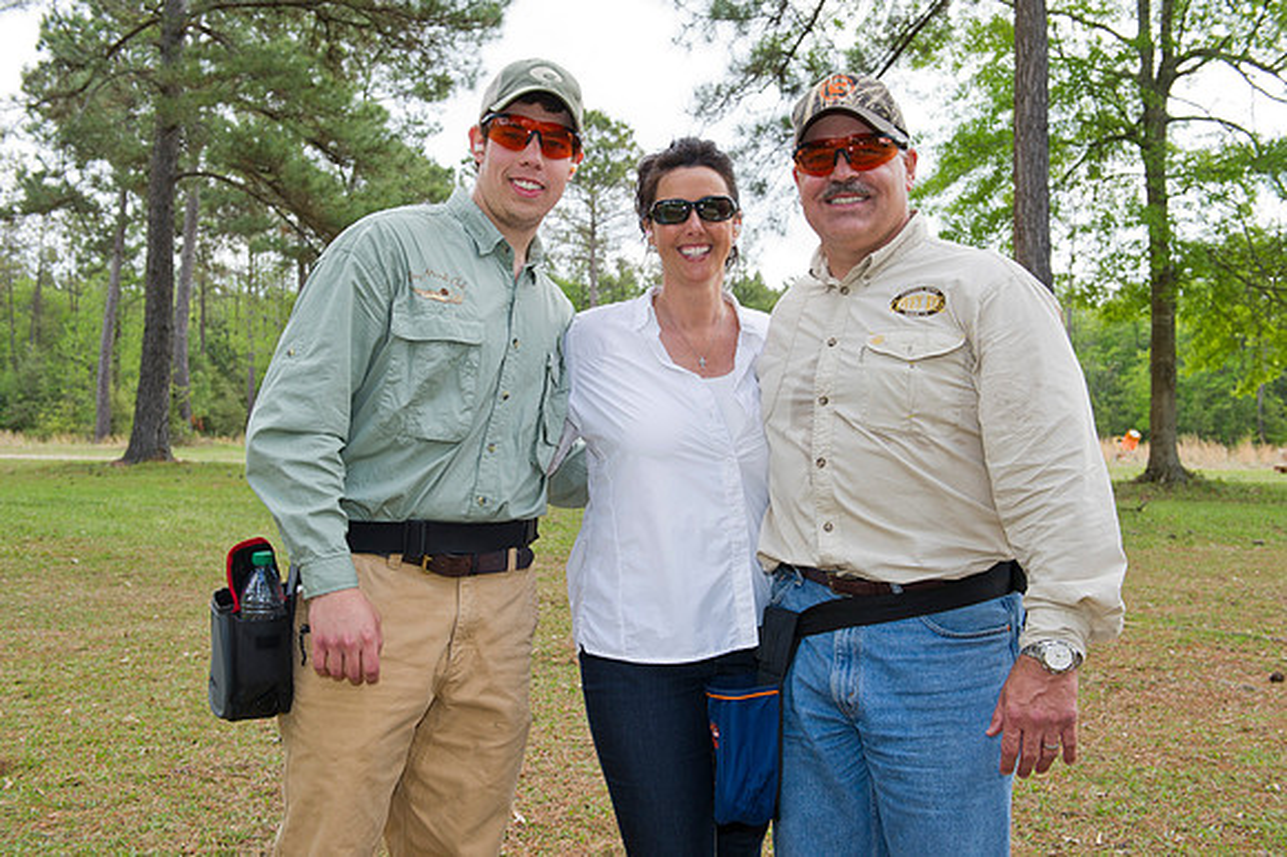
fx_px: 1358
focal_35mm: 38
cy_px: 428
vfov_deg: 35.0
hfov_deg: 50.7
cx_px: 644
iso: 400
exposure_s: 1/250
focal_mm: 38
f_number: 7.1
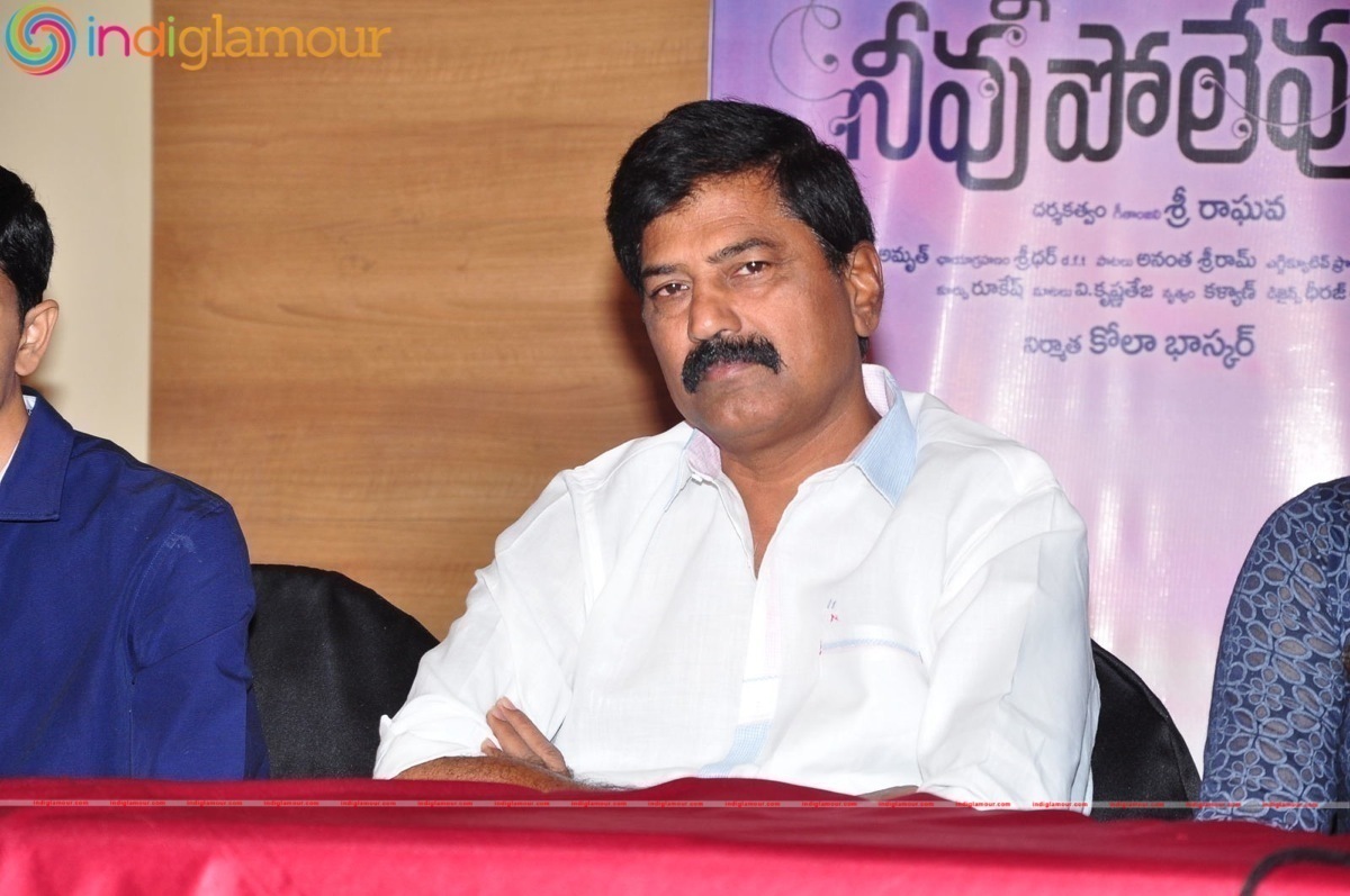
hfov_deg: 13.1
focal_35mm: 158
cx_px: 675
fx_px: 5899
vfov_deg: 8.7
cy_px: 448
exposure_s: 1/125
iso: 500
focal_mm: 105
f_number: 8
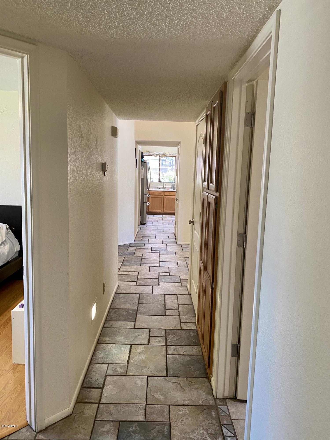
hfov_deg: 53.1
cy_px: 220
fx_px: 330
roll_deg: -2.1
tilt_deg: -6.3
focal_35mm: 26
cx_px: 165
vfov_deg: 67.3
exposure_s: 1/60
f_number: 1.8
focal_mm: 4.25
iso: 200
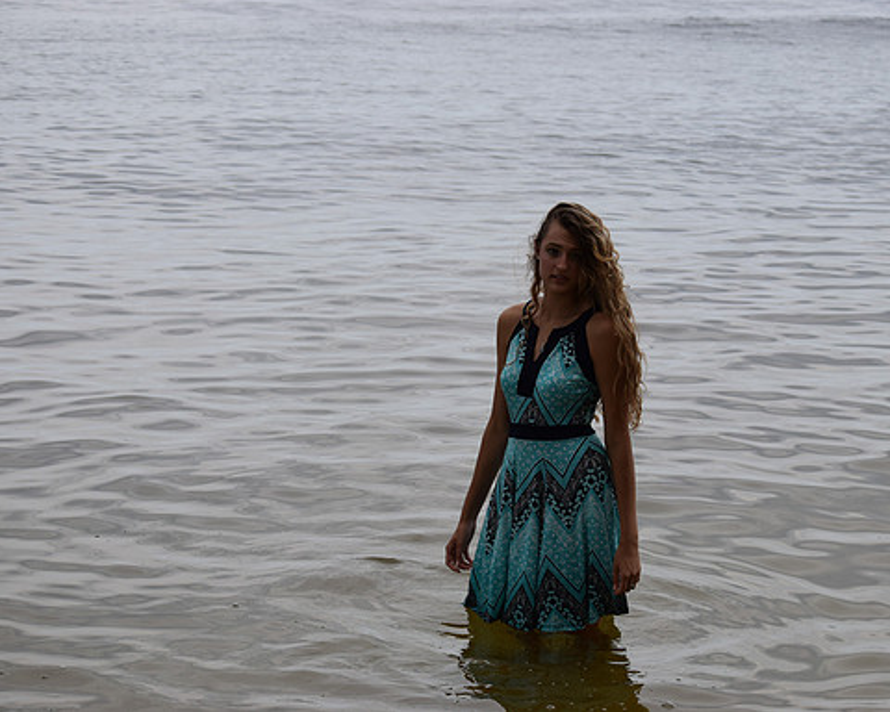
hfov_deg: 20.5
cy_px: 355
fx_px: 2465
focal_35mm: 94
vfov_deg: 16.4
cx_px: 523
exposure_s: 1/1250
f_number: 5
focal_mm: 55
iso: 400
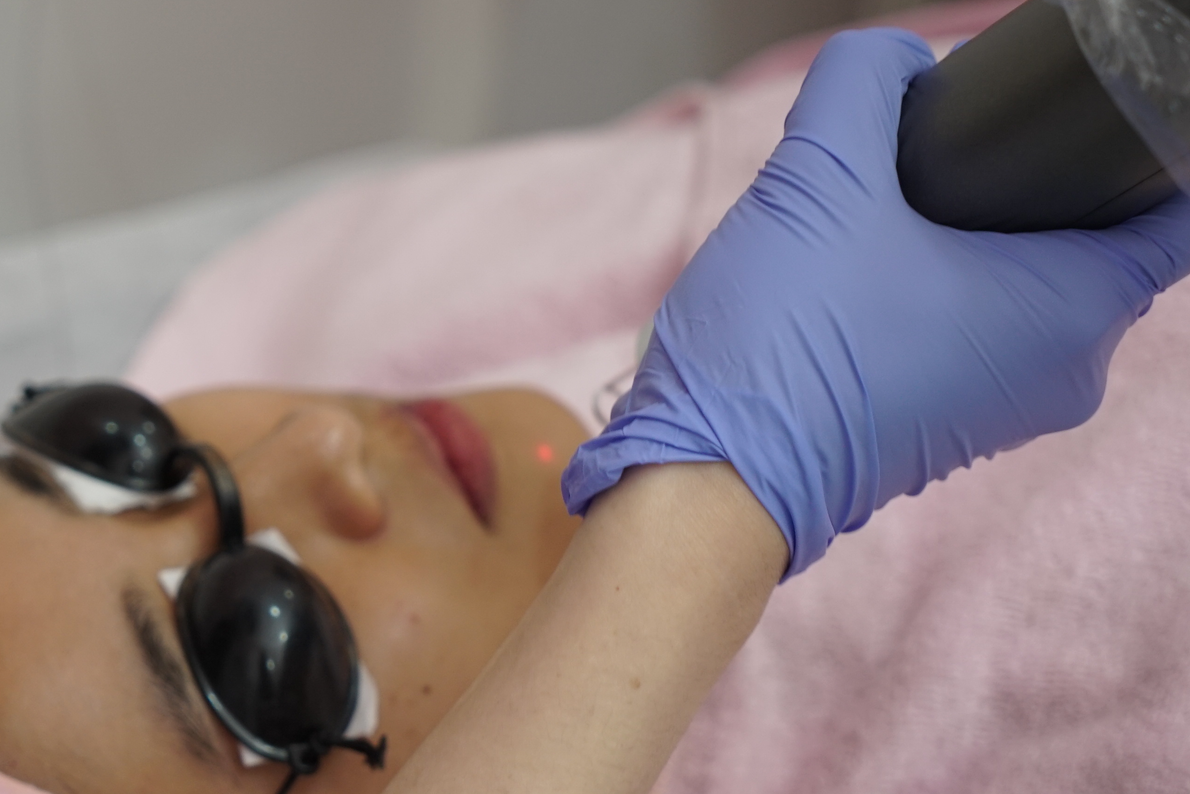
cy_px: 593
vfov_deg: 13.5
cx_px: 244
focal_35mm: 101
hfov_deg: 20.0
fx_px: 3340
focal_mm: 61
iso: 1000
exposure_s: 1/50
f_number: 4.5
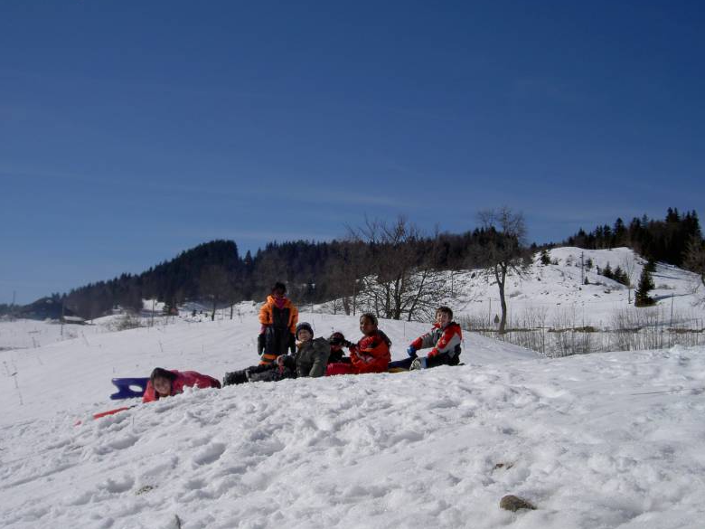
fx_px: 815
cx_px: 359
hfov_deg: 46.8
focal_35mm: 40
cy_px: 261
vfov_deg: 36.0
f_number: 4.7
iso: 100
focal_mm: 8
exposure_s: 1/1600
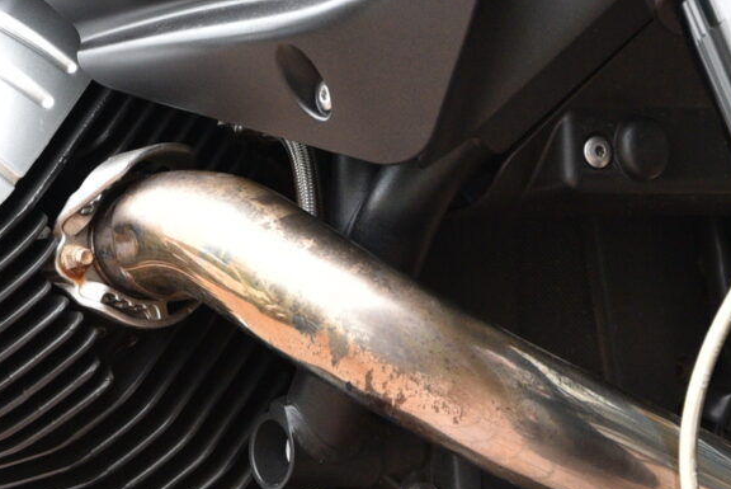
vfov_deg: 4.4
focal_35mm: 311
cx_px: 339
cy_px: 209
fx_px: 6320
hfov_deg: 6.6
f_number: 4
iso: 1000
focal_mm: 70
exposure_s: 1/250
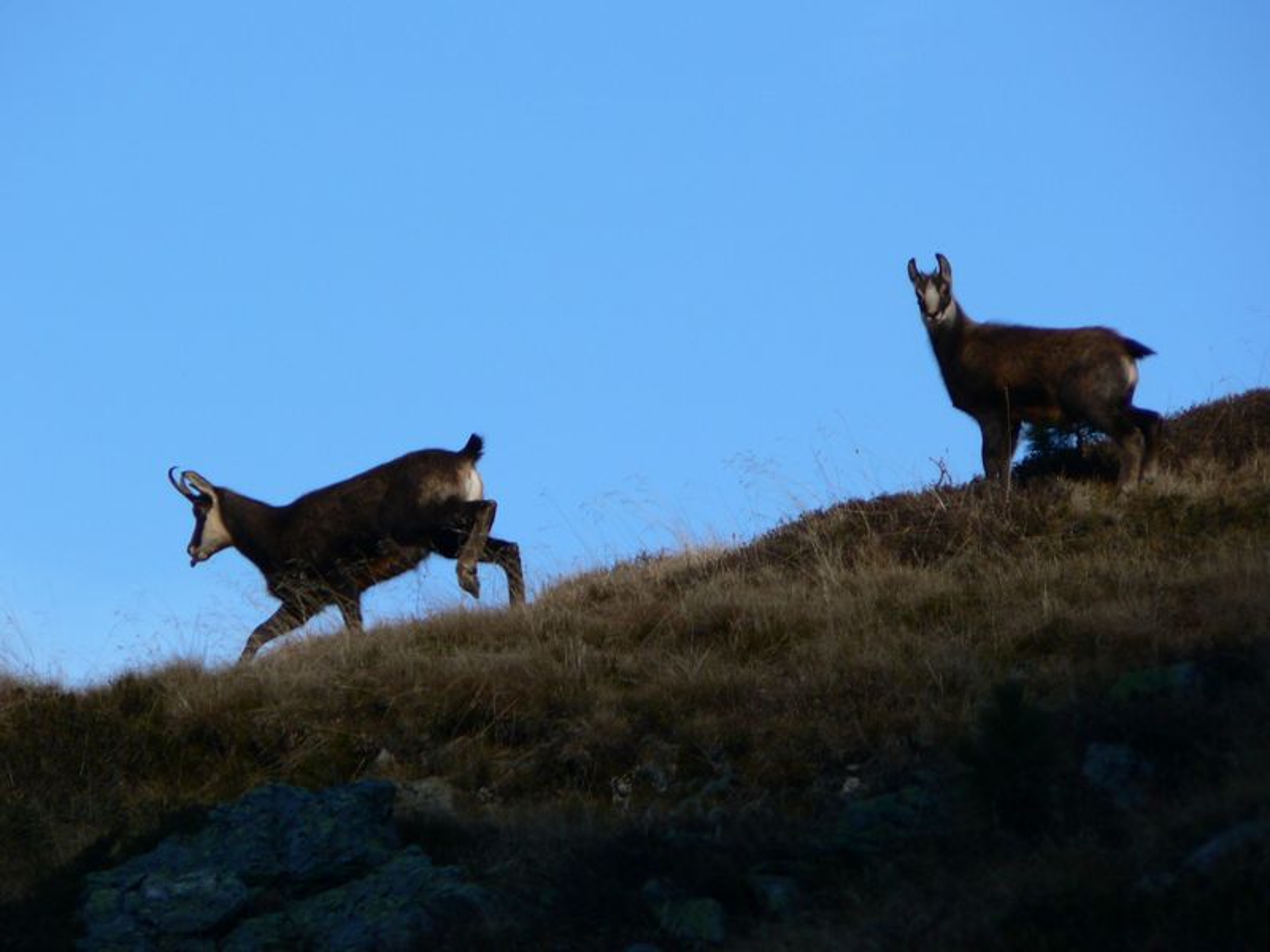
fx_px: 15849
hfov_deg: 4.6
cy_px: 476
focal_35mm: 432
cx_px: 635
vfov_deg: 3.4
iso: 80
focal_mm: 72
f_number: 5
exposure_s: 1/400
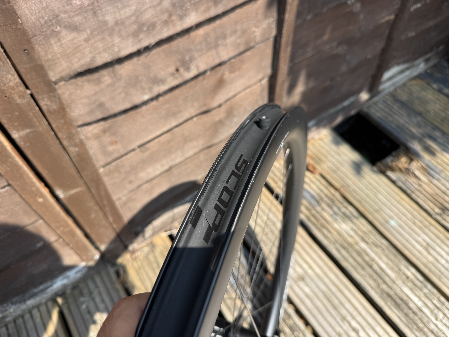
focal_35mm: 24
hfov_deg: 71.6
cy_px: 168
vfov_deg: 56.8
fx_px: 311
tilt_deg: -52.6
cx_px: 224
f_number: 1.78
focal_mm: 6.76
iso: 80
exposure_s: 1/1637
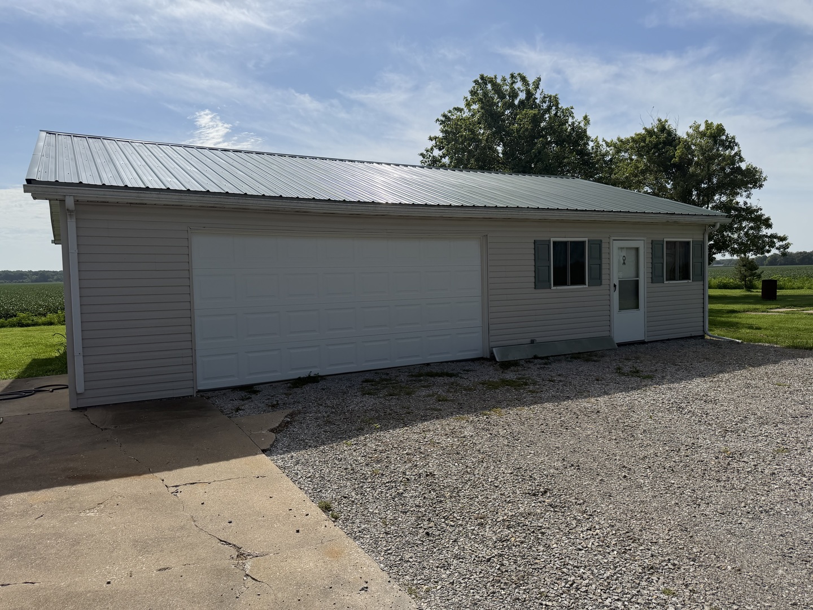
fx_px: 564
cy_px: 305
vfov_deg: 56.8
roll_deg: +1.6
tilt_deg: -3.1
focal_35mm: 24
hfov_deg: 71.6
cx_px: 406
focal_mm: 6.76
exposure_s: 1/11905
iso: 125
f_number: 1.78
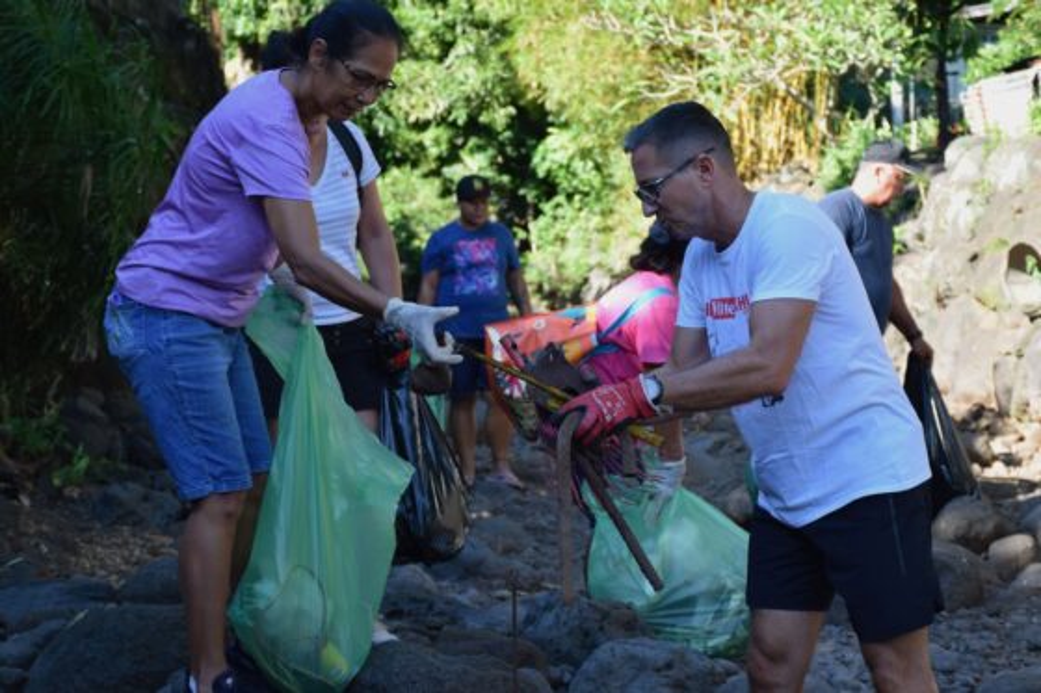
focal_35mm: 90
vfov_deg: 15.2
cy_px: 346
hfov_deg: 22.6
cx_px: 520
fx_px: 2602
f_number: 7.1
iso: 400
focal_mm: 60
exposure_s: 1/200
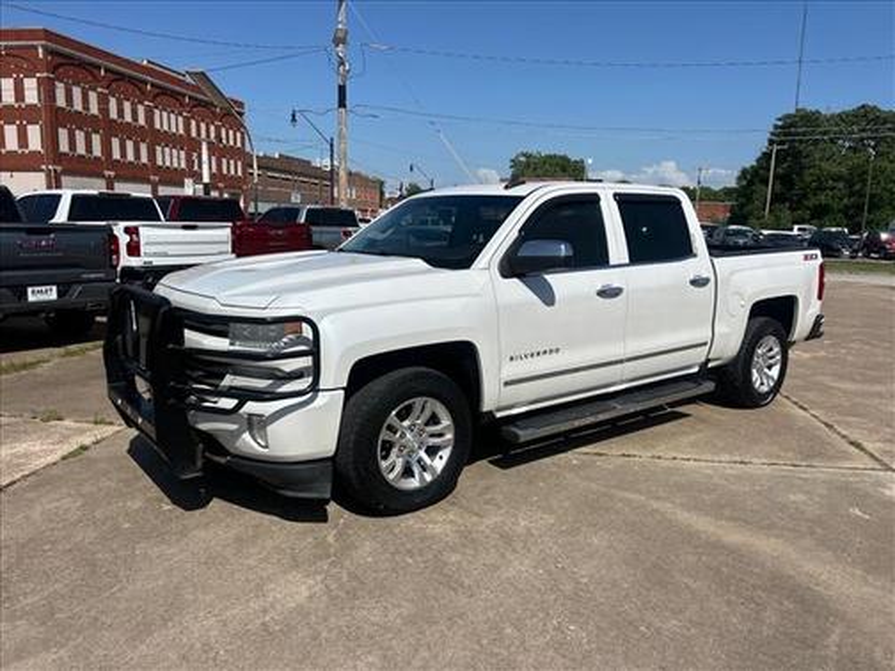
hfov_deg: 67.3
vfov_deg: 53.1
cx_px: 448
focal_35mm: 26
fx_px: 672
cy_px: 336
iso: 50
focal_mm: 5.7
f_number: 1.5
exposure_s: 1/9434
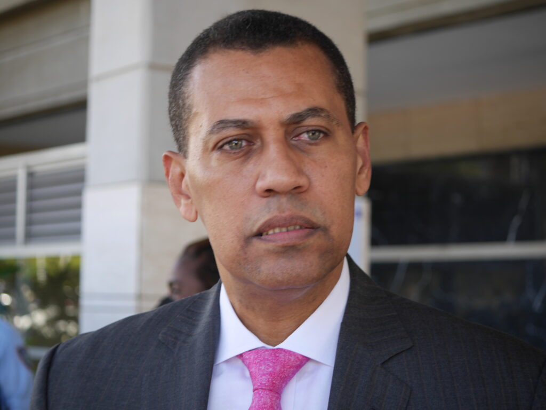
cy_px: 205
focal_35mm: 90
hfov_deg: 21.8
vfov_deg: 16.4
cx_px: 273
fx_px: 1420
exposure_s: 1/160
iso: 200
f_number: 4
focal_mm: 45
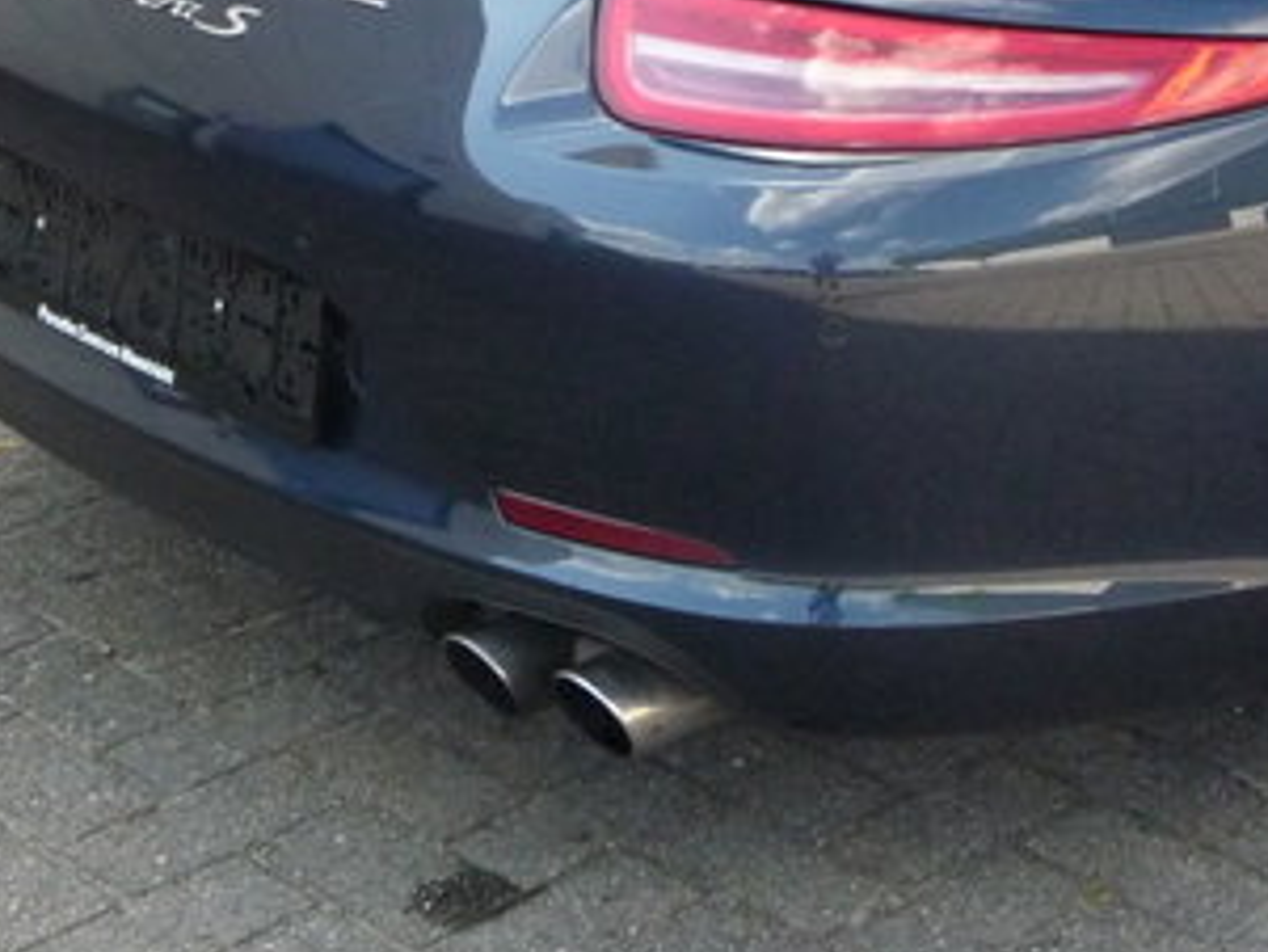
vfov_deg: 15.1
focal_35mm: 97
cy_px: 101
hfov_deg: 19.8
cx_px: 1188
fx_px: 3555
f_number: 3.8
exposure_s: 1/500
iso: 320
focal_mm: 6.3
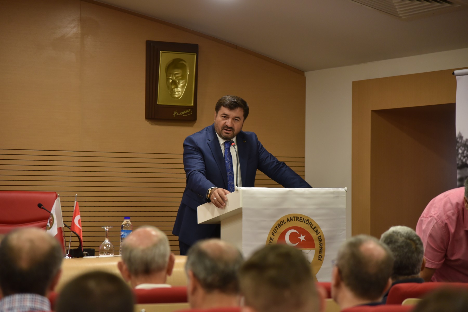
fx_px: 1561
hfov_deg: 17.1
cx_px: 234
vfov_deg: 11.4
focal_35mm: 120
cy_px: 156
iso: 1250
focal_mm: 120
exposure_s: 1/125
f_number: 4
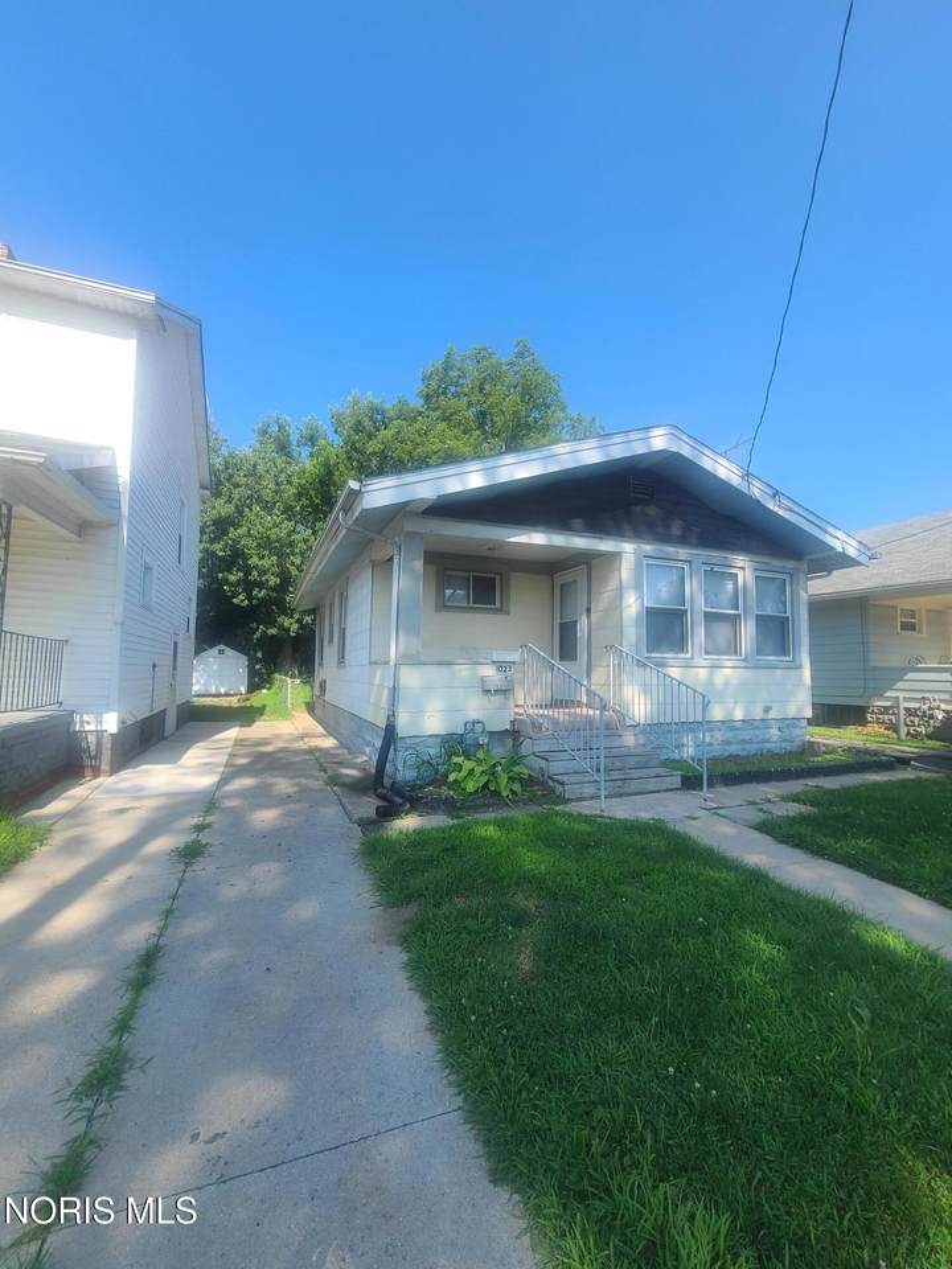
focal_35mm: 13
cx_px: 476
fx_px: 477
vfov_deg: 106.2
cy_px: 634
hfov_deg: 89.9
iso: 50
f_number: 2.2
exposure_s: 1/781
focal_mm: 2.2
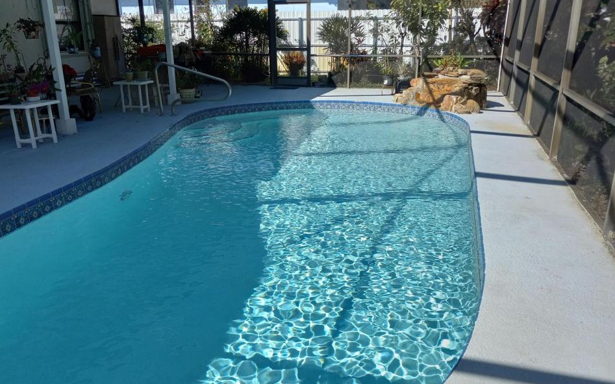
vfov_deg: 43.2
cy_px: 196
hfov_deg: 64.6
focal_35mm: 29
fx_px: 486
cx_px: 310
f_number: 1.8
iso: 40
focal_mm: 3.94
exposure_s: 1/1206
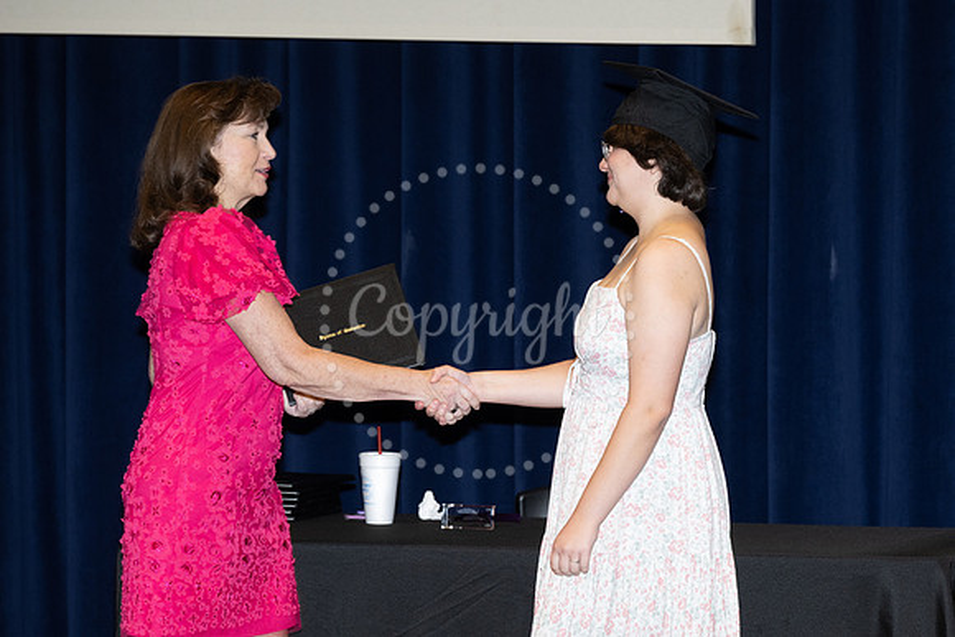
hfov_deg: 15.2
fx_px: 3573
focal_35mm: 135
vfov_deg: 10.2
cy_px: 358
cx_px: 643
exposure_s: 1/125
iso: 1000
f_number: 5
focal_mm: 100
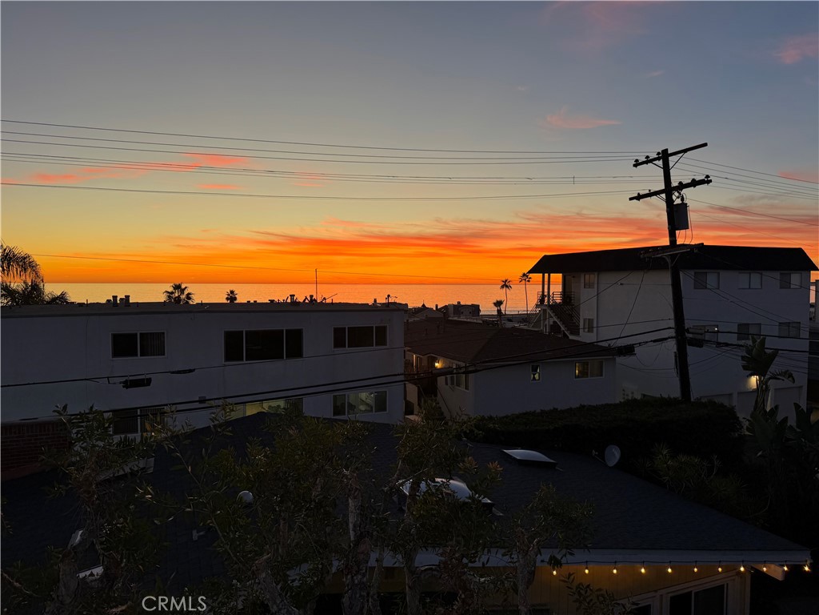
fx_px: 568
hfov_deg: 71.6
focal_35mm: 24
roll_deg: -0.4
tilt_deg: -4.1
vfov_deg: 56.8
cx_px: 410
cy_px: 308
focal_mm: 6.76
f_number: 1.78
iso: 64
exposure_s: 1/121
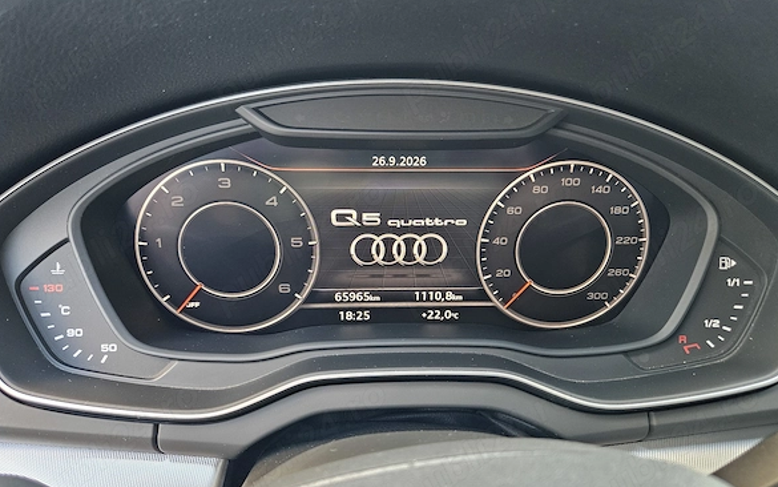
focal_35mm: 25
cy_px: 259
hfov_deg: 72.5
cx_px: 392
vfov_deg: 49.3
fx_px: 530
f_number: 1.8
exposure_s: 1/56.1
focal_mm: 5.4
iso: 640
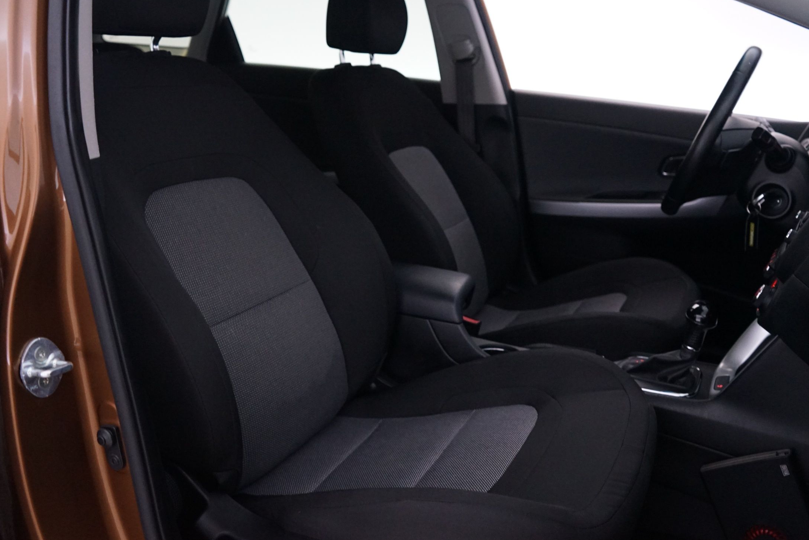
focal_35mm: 38
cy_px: 247
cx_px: 411
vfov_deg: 35.0
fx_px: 854
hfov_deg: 50.7
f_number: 4.5
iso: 4000
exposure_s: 1/13
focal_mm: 33
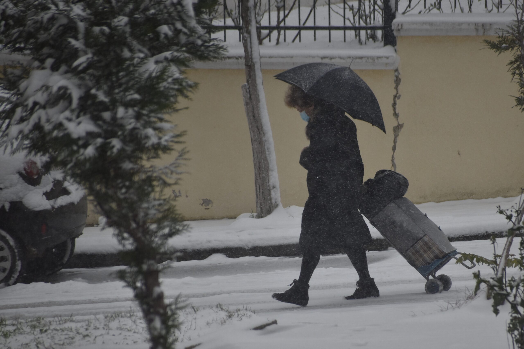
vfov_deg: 3.4
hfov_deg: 5.1
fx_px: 5896
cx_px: 262
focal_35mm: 405
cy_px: 174
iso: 400
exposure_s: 1/500
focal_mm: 270
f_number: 6.3
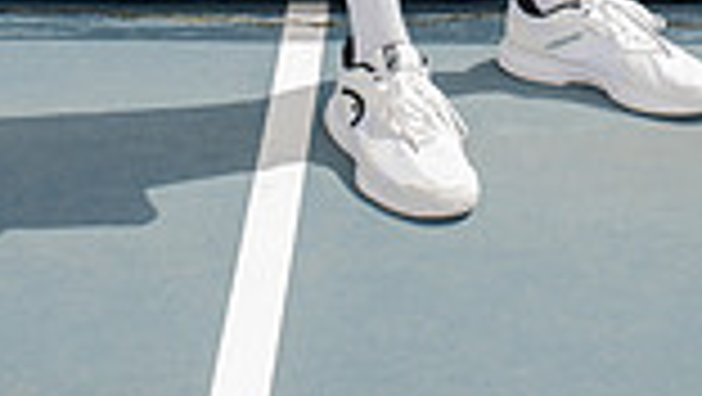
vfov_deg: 8.6
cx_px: 446
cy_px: -580
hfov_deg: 16.9
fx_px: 2366
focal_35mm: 127
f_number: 7.1
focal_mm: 42
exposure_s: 1/250
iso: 100
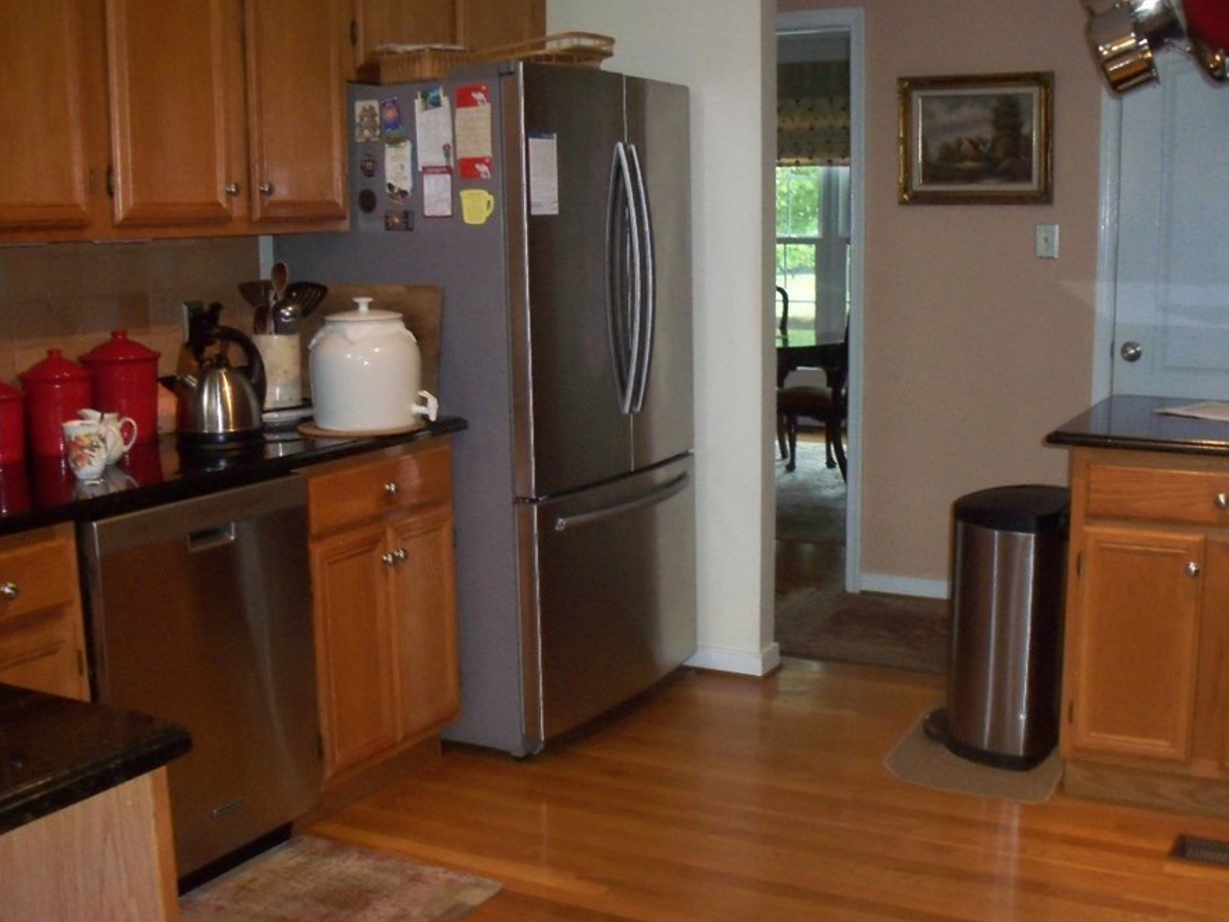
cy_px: 480
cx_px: 659
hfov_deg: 42.9
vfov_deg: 32.9
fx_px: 1562
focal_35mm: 44
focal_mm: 6.3
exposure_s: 1/60
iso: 400
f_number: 3.5
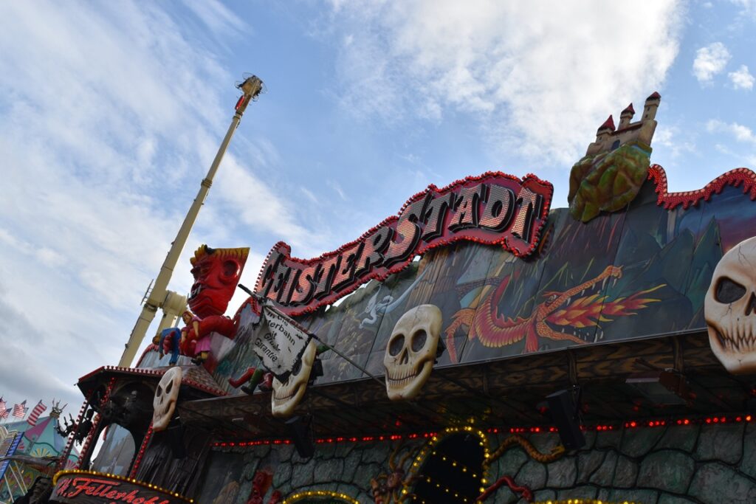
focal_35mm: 45
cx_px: 378
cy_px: 252
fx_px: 945
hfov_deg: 43.6
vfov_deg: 29.9
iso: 200
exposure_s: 1/400
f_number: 10
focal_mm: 30
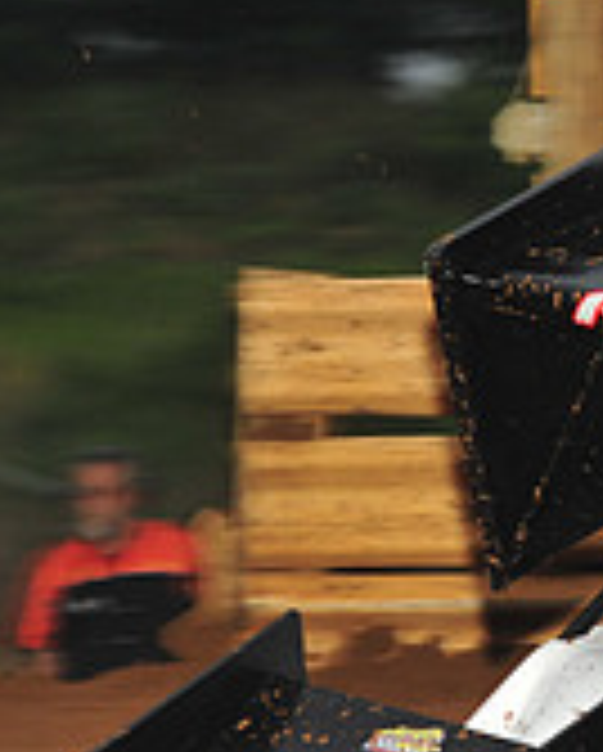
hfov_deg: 3.3
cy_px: 554
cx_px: 824
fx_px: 10488
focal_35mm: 471
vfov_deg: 4.1
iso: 800
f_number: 6.3
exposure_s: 1/320
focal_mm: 145
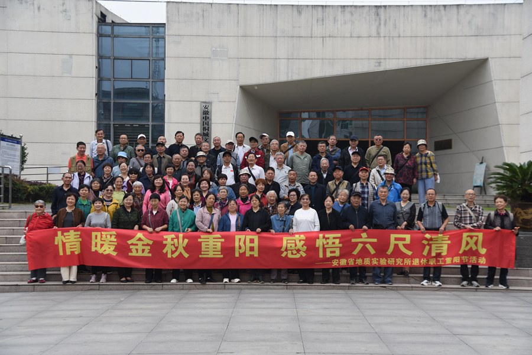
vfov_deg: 27.0
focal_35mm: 50
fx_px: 739
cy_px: 178
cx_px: 266
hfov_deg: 39.6
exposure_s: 1/1250
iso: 400
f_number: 4
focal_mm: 50
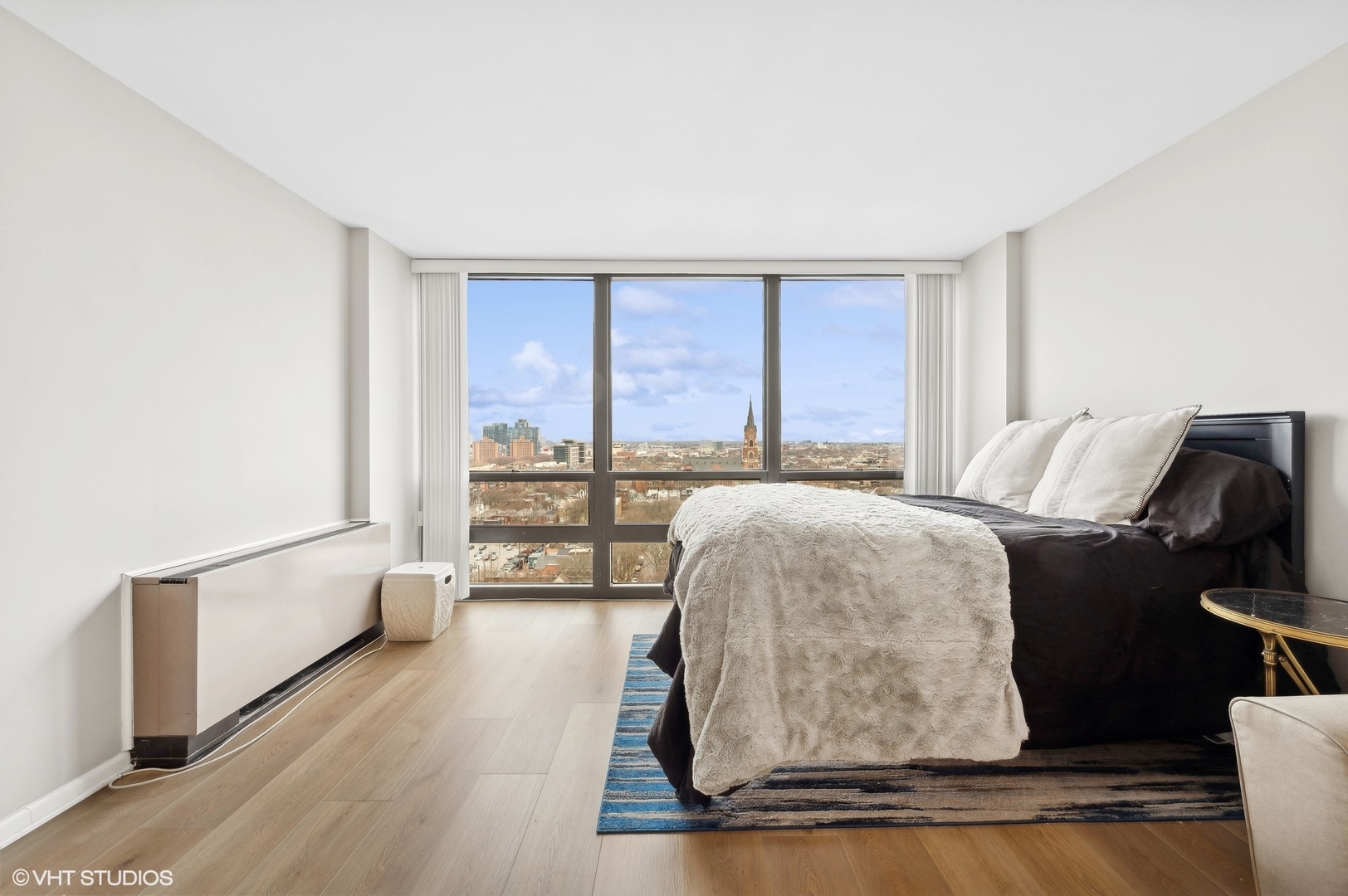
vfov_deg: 81.1
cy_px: 448
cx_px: 674
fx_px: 524
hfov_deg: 104.3
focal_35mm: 14
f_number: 10
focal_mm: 14
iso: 100
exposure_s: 1/6
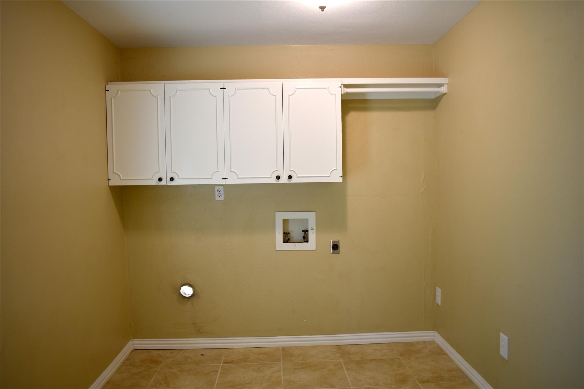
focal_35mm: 27
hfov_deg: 67.4
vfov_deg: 47.9
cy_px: 194
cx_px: 292
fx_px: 438
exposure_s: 1/13
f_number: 3.5
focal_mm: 18
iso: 100
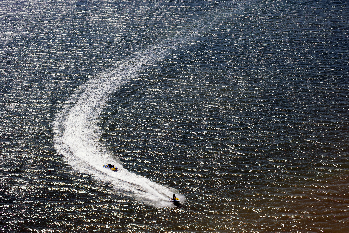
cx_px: 174
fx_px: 872
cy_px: 116
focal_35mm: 90
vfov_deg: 15.2
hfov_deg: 22.6
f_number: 10
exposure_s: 1/320
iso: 100
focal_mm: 60
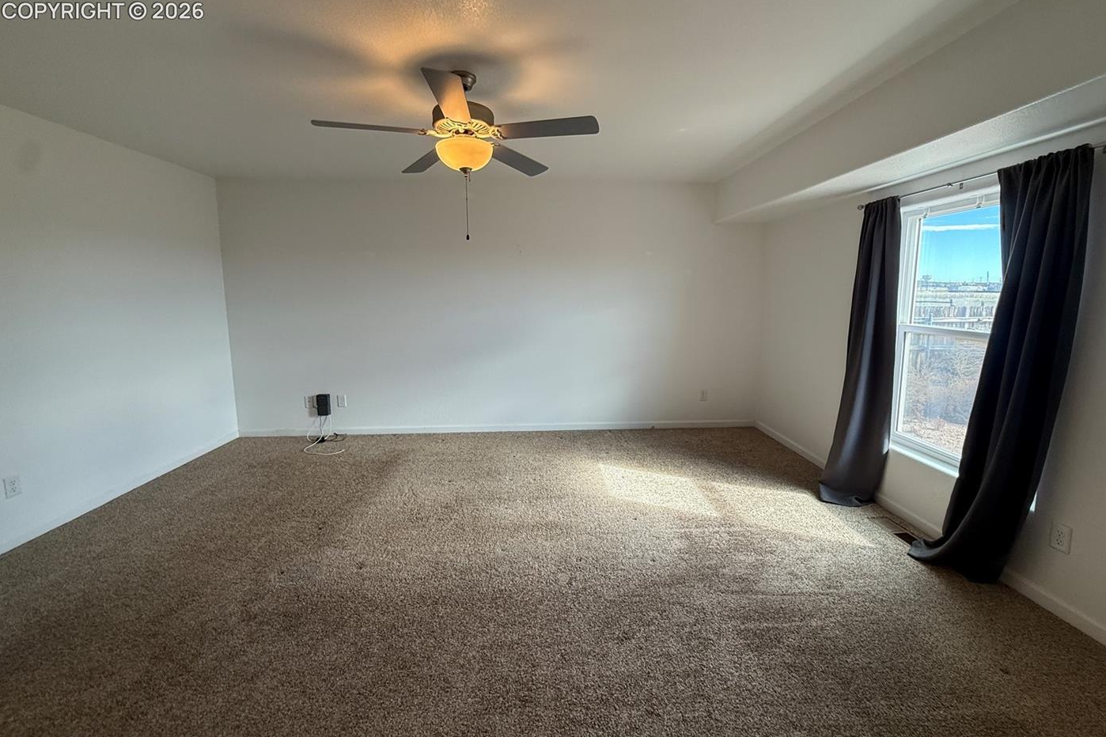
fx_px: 461
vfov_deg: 77.3
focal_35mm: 15
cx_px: 559
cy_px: 348
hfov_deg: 100.4
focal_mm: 2.22
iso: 100
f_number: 2.2
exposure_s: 1/120
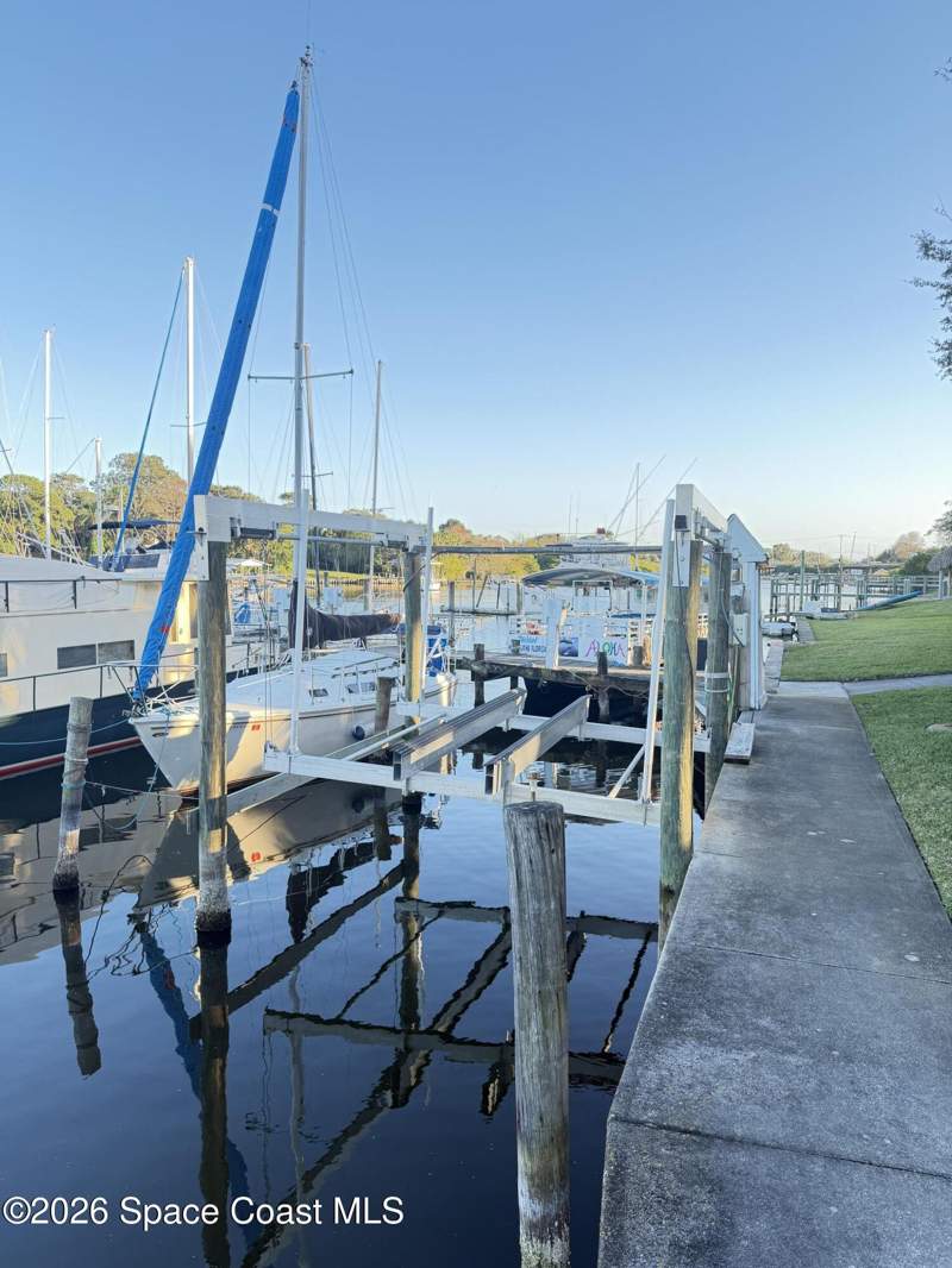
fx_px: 880
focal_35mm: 24
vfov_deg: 71.6
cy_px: 634
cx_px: 476
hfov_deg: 56.8
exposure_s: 1/171
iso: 80
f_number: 1.78
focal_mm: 6.76
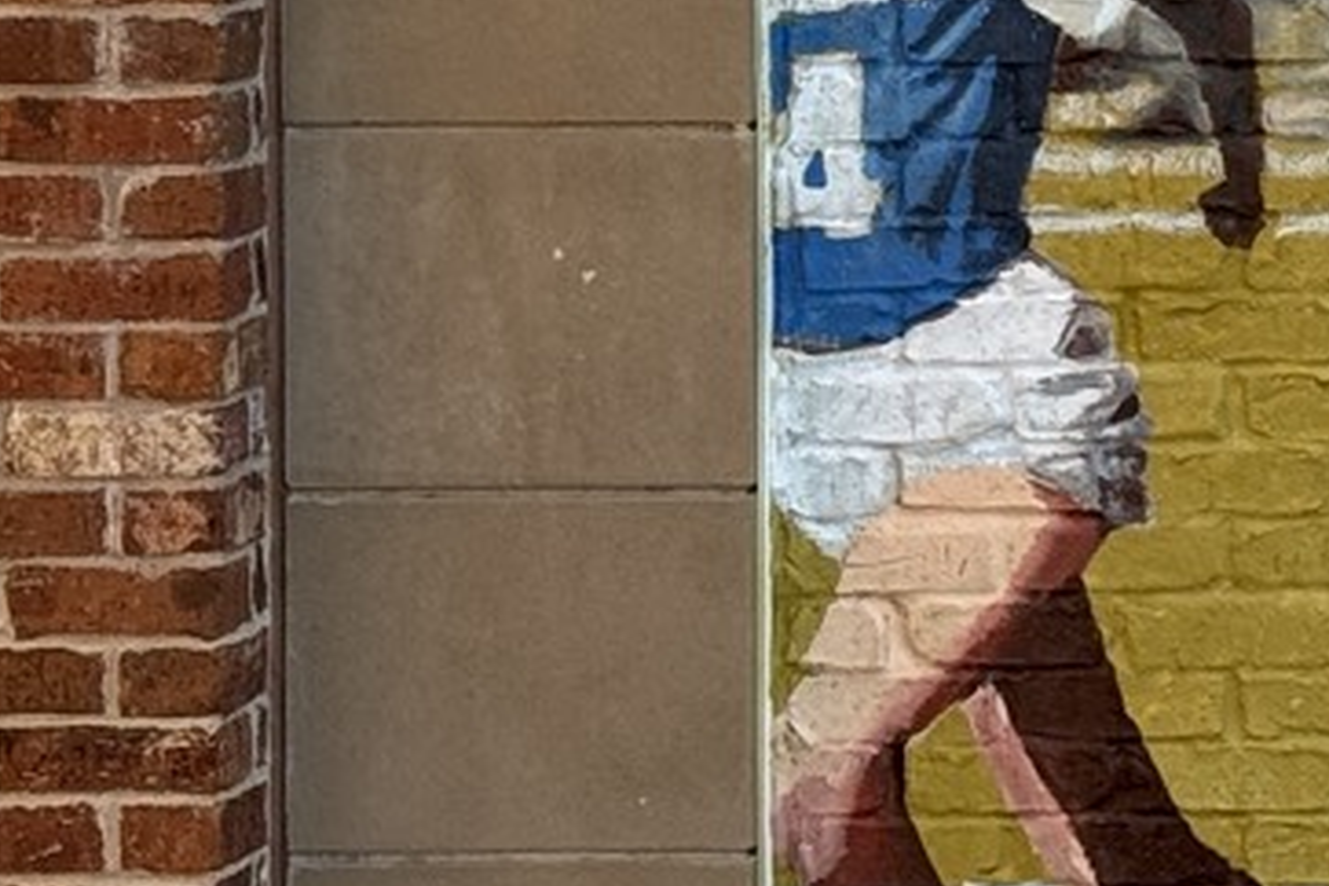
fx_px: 8121
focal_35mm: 220
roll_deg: -0.2
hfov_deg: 8.9
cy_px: -297
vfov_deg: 6.2
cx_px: 2577
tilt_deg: -3.4
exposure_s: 1/544
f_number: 1.78
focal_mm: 6.76
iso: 64
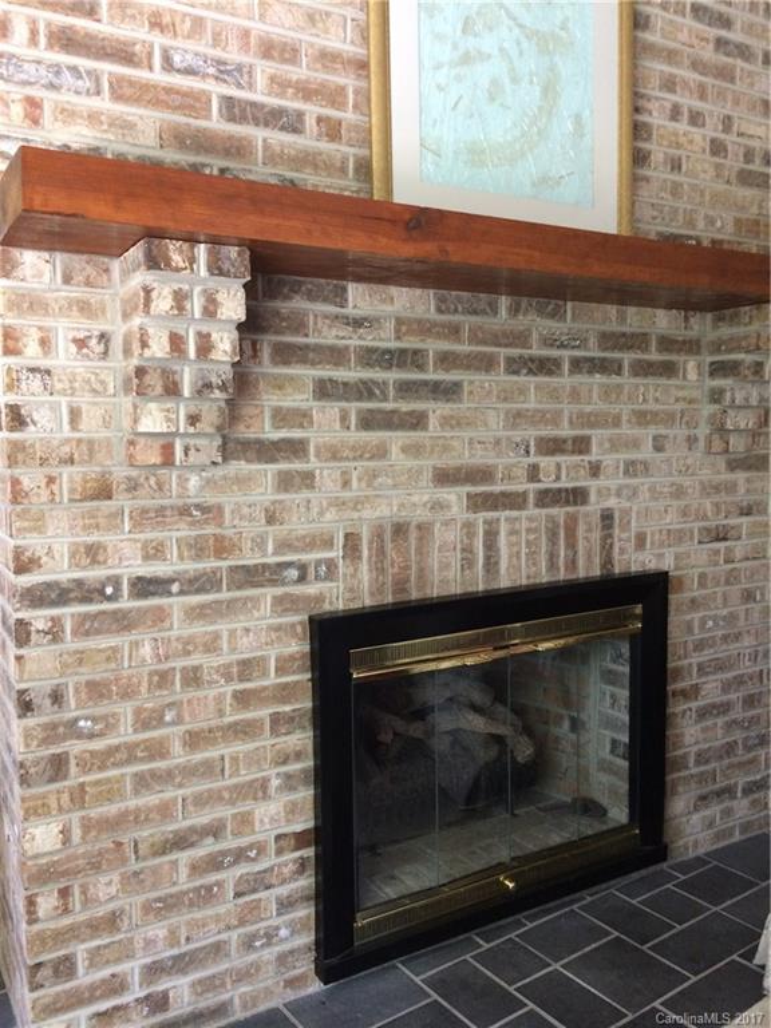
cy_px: 514
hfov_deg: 48.2
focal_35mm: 29
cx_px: 386
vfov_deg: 61.7
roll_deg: +1.8
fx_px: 861
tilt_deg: -4.6
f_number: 2.2
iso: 160
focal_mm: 4.15
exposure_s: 1/30
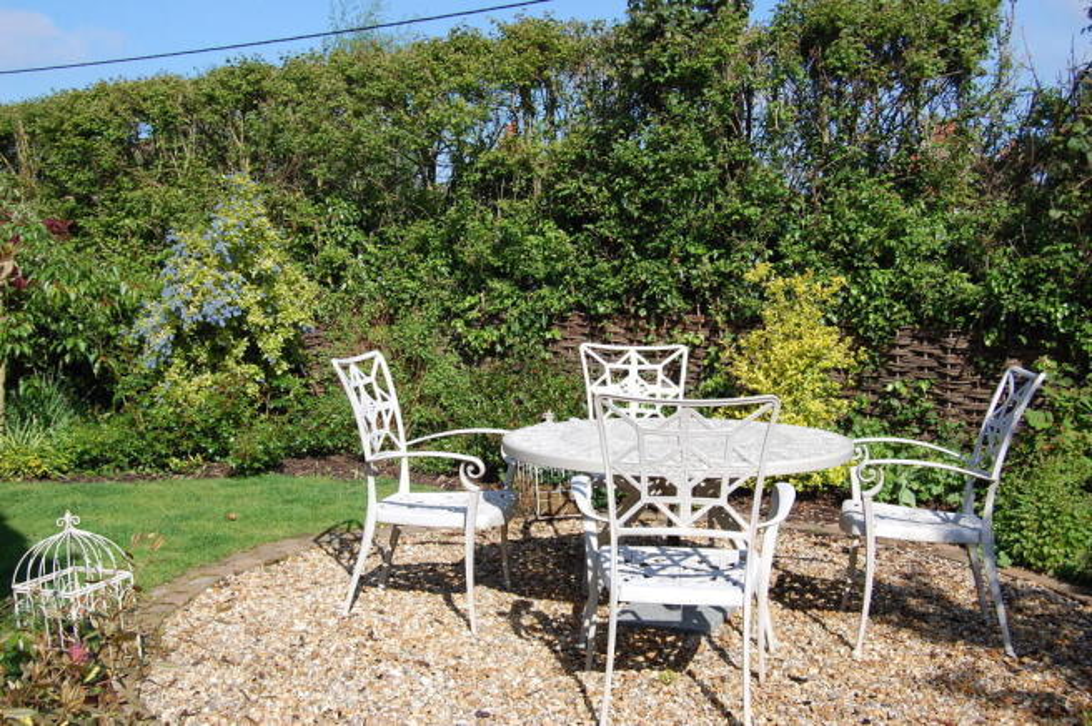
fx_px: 1182
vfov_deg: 34.1
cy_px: 363
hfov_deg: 49.6
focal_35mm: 39
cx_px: 546
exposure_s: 1/320
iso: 200
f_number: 9
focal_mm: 26
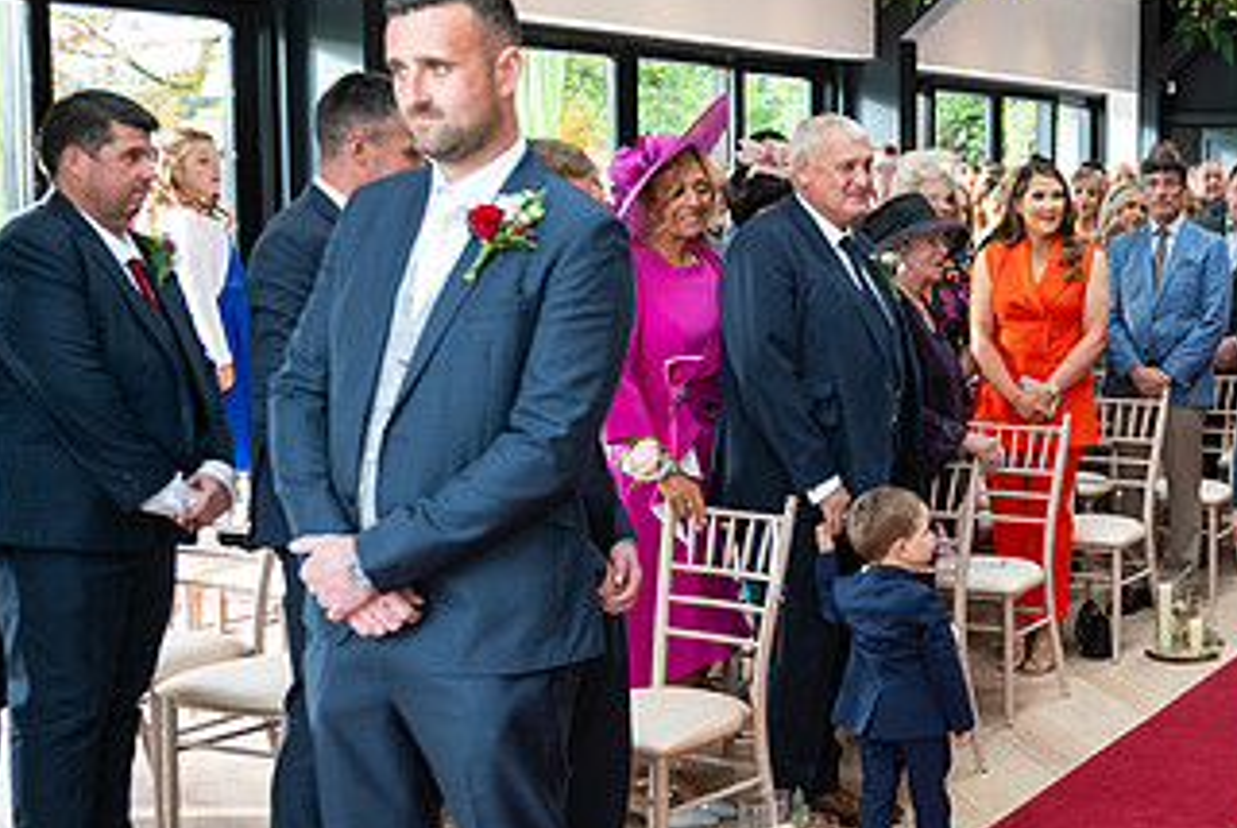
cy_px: 381
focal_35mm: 58
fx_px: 1995
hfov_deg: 32.7
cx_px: 1109
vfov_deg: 23.4
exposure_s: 1/160
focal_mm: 32
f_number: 3.5
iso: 640
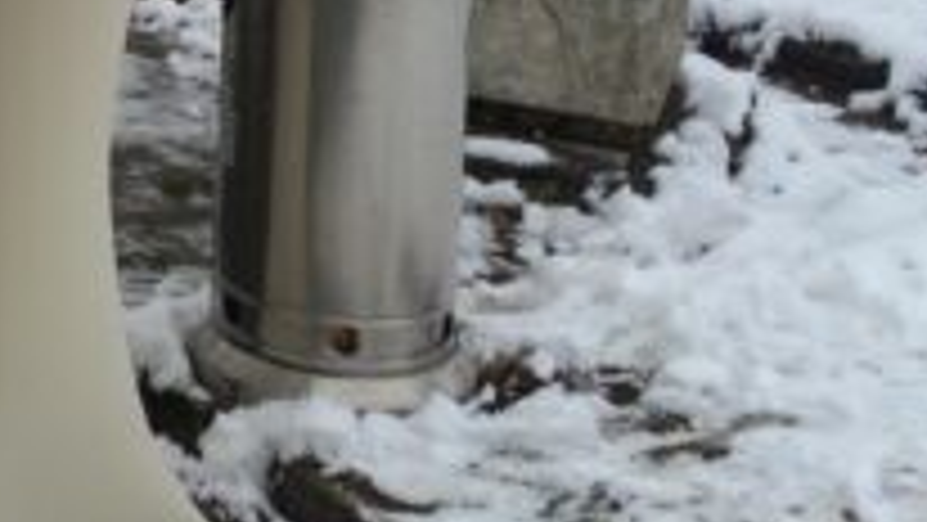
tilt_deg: -6.3
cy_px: -230
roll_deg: -0.7
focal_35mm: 92
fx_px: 2262
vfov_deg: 12.6
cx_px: -216
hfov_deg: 21.4
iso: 32
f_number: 2.2
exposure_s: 1/1109
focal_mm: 4.15
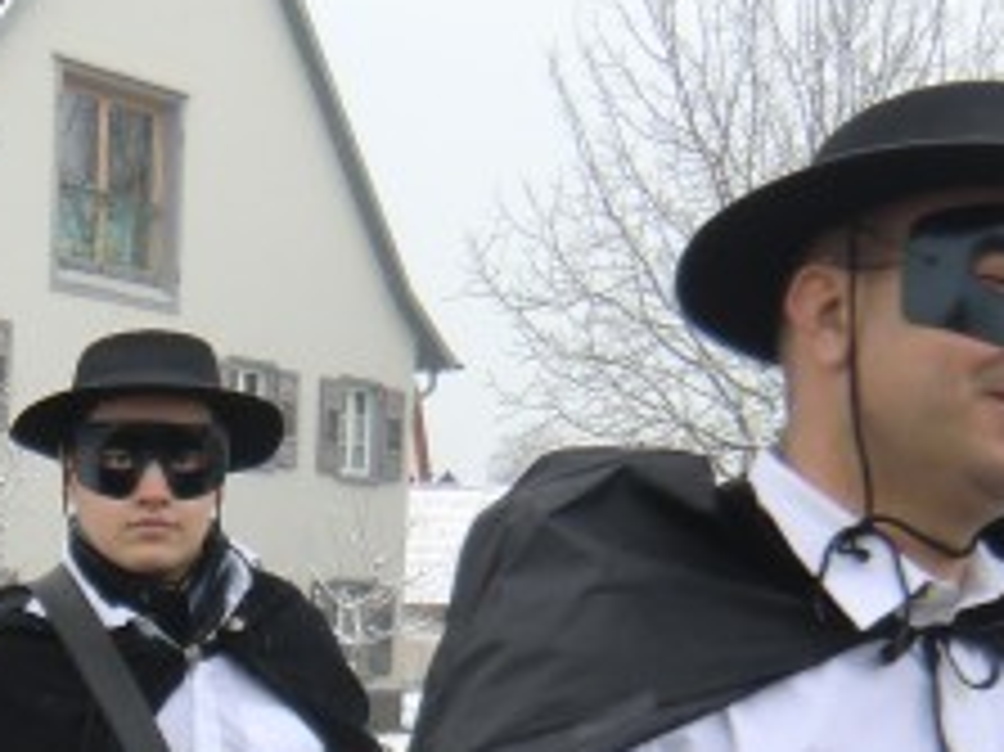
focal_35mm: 86
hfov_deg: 22.0
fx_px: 2493
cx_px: 9
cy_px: 1085
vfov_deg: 15.9
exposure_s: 1/125
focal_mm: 4.3
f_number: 3.2
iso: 64
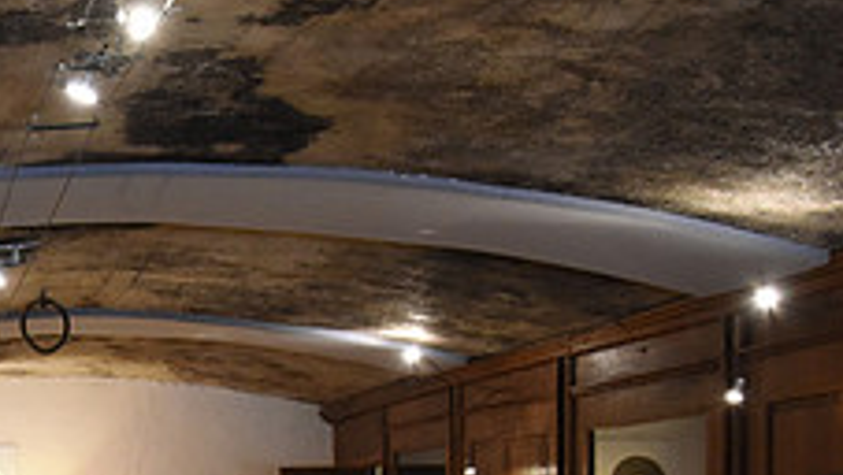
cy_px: 659
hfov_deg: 25.6
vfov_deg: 15.2
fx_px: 1677
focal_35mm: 75
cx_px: -145
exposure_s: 1/60
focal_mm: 28
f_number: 5.6
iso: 4000
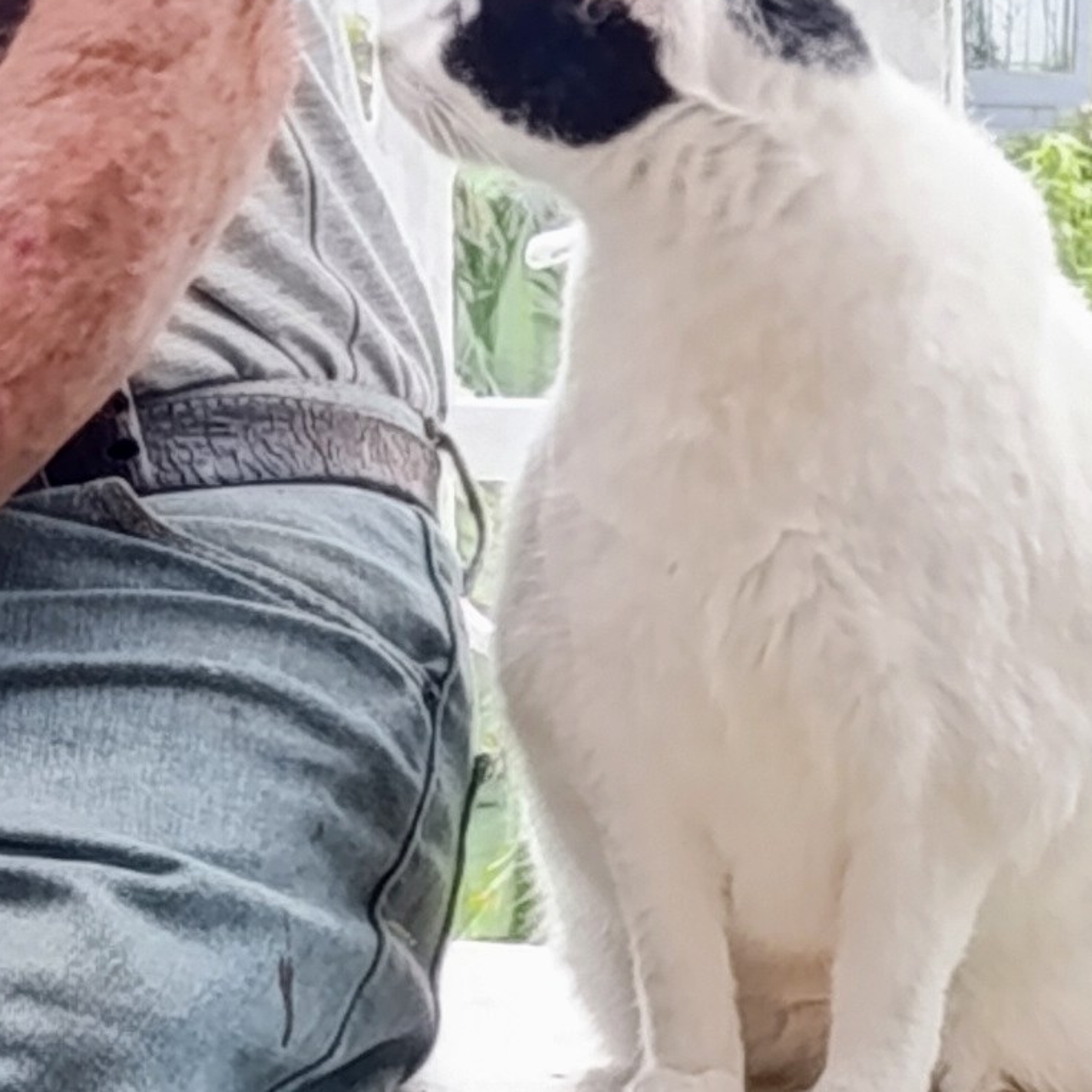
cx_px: -135
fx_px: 3890
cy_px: 496
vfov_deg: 16.0
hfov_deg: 15.5
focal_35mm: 109
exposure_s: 1/100
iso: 125
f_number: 1.6
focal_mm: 6.14
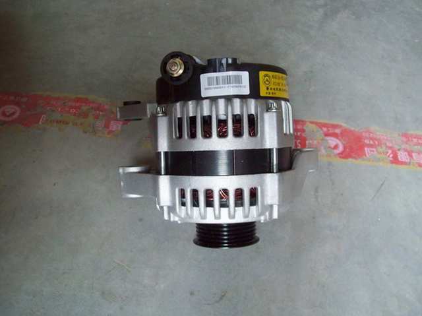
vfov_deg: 39.6
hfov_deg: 51.4
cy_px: 158
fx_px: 439
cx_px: 211
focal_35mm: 36
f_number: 2.7
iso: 160
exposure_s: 1/22.7
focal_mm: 6
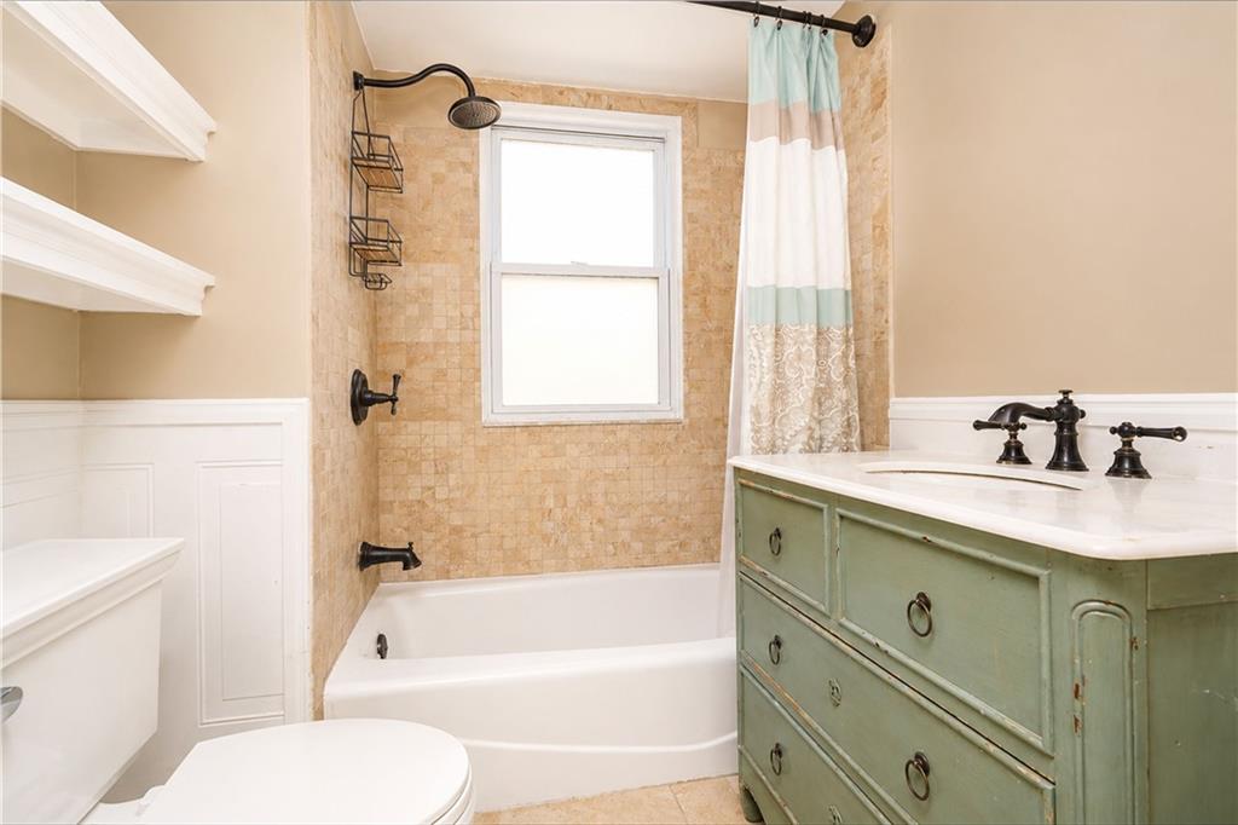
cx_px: 619
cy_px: 412
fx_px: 567
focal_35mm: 16
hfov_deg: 95.0
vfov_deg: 72.0
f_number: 5
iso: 64
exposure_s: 1/50
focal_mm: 16.5
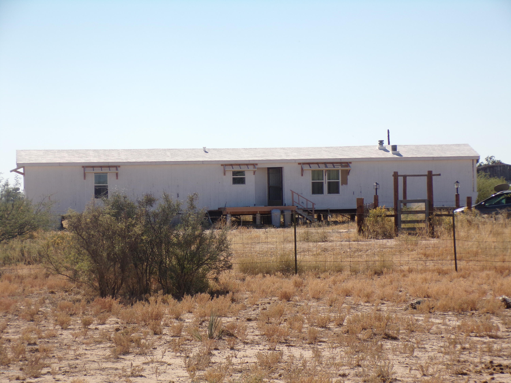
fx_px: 1683
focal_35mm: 114
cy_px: 192
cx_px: 256
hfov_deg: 17.3
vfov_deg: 13.0
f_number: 4.6
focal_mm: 20.4
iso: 80
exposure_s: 1/800
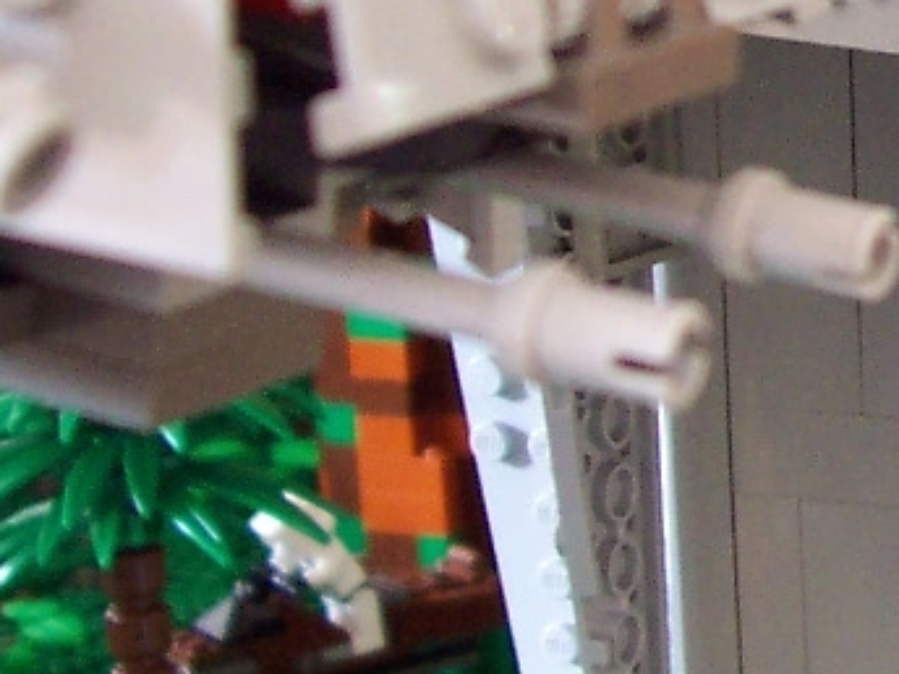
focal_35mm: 129
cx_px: 1362
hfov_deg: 14.3
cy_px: 39
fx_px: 3350
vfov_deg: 11.4
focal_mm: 5.6
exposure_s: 1/8
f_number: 2.8
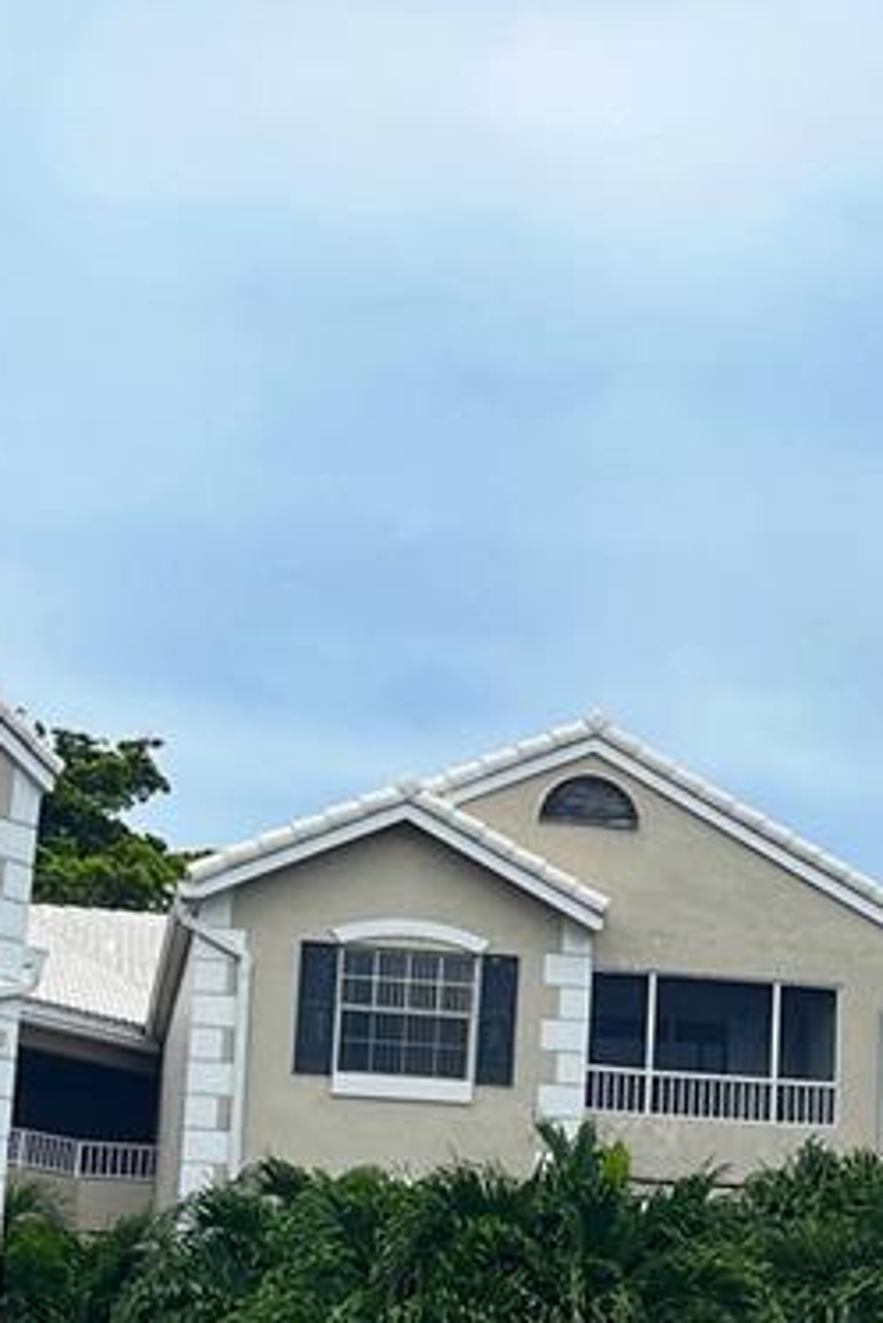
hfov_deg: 15.6
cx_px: 752
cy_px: 958
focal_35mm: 87
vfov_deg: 23.2
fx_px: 3198
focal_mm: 5.1
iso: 32
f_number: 1.6
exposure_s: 1/7407
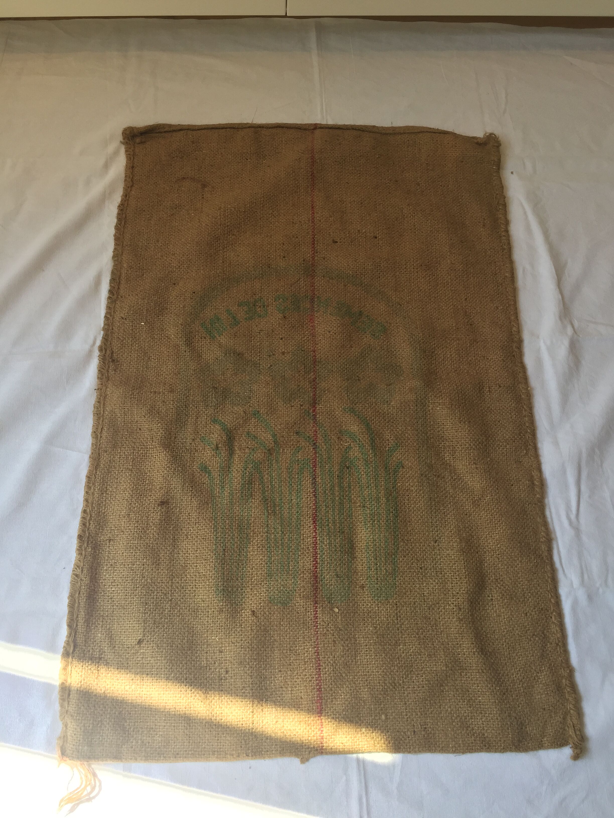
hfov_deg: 48.2
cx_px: 307
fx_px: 686
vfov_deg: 61.7
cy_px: 409
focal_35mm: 29
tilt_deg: -67.3
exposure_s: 1/250
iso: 32
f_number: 2.2
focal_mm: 4.15
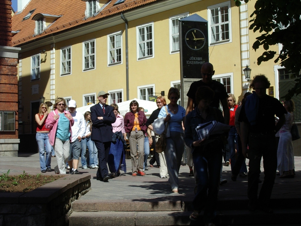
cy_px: 113
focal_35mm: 63
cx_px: 150
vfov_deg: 23.3
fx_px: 548
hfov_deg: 30.7
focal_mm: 9.6
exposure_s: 1/320
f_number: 6.2
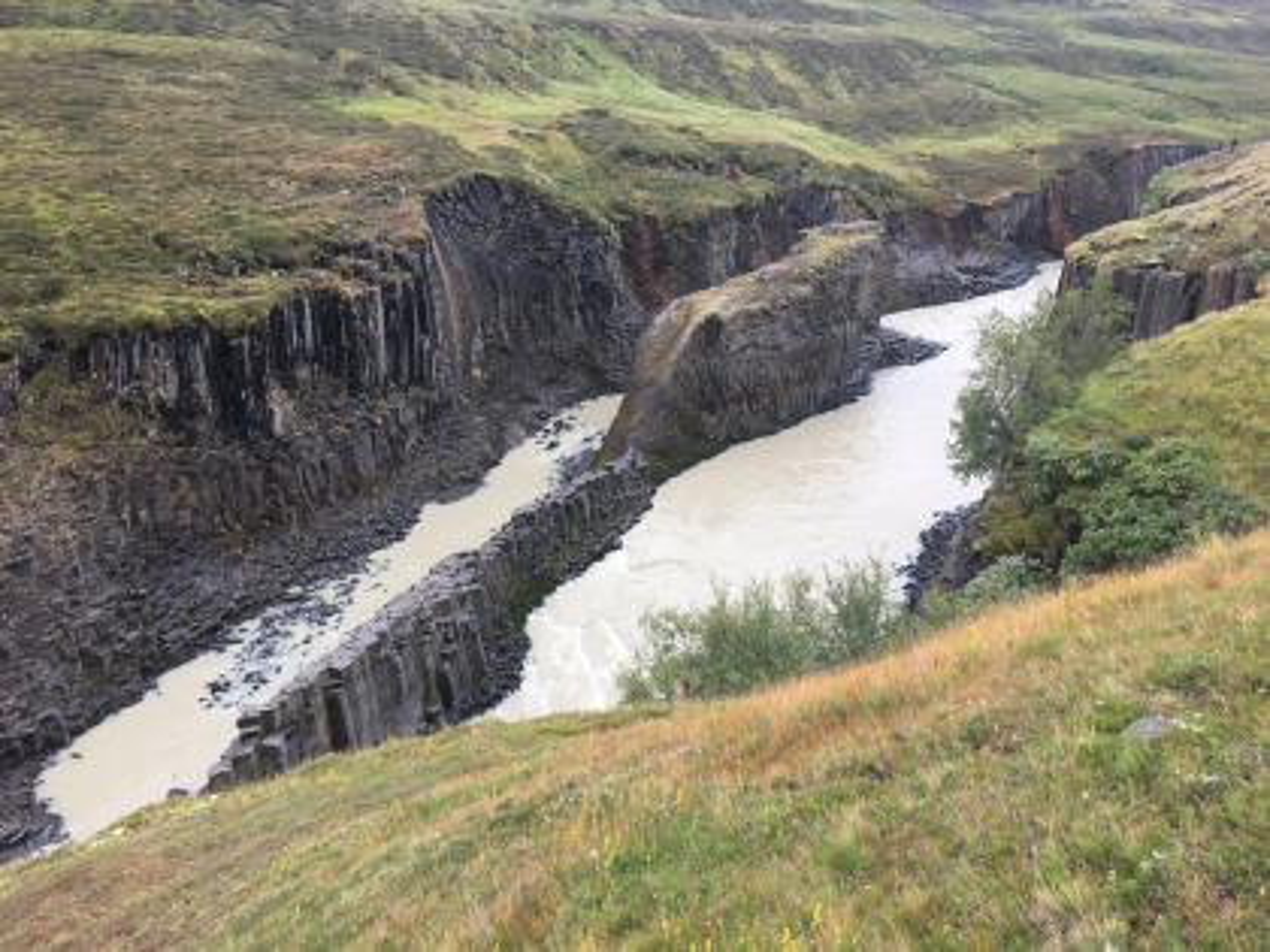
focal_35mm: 29
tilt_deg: -19.4
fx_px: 1064
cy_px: 476
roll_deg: -0.7
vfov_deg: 48.2
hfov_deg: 61.7
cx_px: 635
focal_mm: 4.15
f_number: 2.2
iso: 25
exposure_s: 1/100
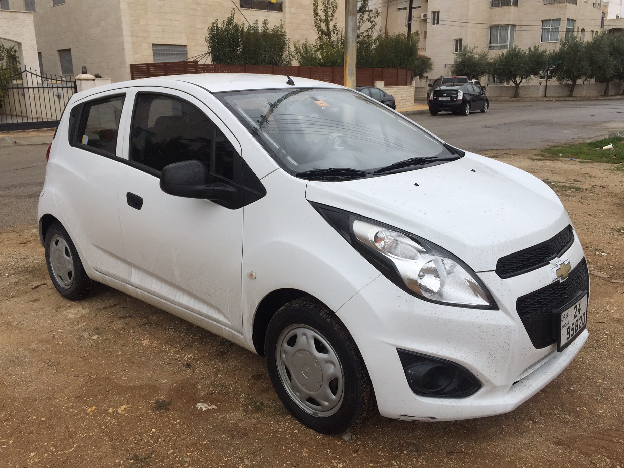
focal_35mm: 30
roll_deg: +0.5
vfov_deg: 46.8
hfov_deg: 60.0
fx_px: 541
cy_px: 227
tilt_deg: -16.1
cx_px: 313
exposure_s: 1/989
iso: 32
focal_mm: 4.15
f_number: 2.2
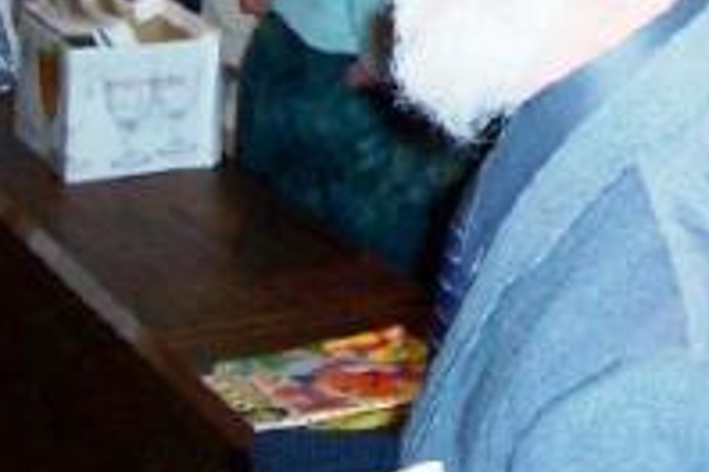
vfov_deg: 10.7
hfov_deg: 16.1
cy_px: -266
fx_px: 2422
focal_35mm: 123
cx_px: 827
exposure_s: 1/30
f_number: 2.8
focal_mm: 8
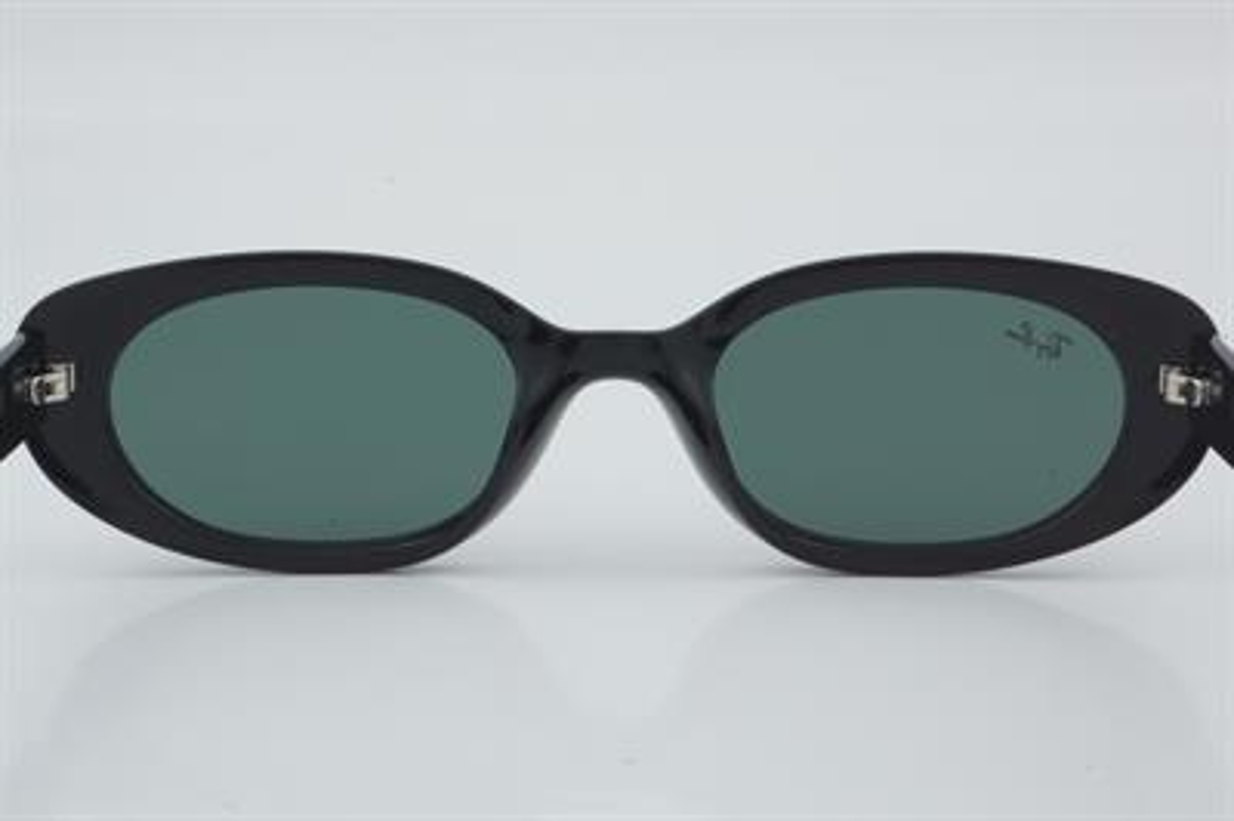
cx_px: 617
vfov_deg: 16.5
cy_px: 410
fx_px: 2826
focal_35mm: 82
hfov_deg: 24.6
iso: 100
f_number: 29
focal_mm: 55
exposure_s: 1/4
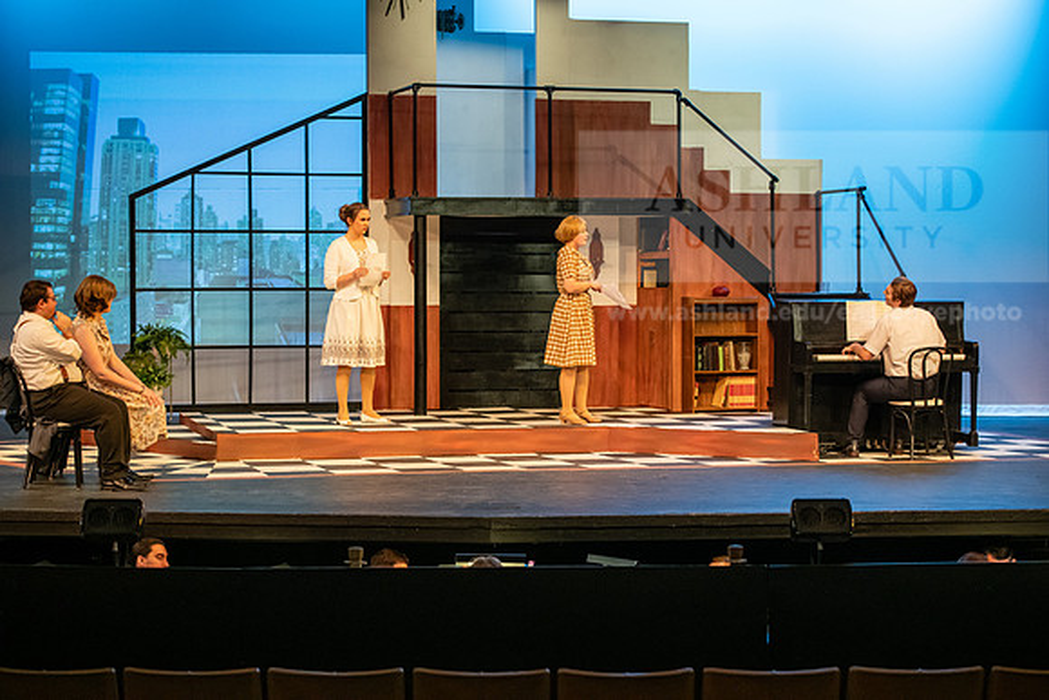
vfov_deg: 18.2
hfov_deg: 27.0
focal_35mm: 75
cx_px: 524
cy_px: 350
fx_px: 2186
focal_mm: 75
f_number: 3.5
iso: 2500
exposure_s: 1/200
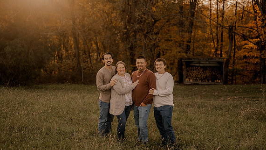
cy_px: 72
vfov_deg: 20.7
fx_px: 409
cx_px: 132
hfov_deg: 36.0
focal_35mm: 58
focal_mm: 50
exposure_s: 1/640
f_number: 1.8
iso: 250
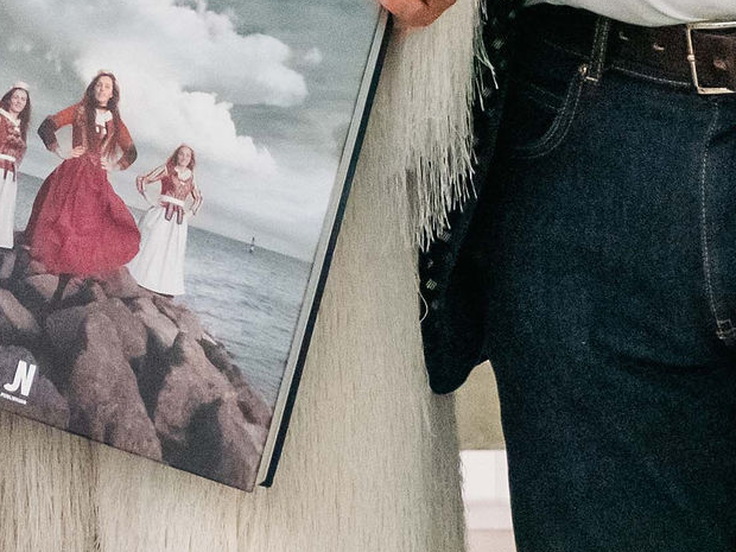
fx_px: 4018
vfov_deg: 7.6
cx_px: -409
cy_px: -511
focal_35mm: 189
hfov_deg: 10.1
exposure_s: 1/200
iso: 2000
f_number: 2.8
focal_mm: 28
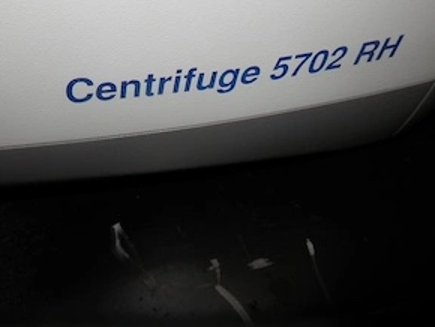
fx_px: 390
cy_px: 150
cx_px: 248
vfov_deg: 45.5
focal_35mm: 31
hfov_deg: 58.1
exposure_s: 1/30
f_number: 8.7
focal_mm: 4.5
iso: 100
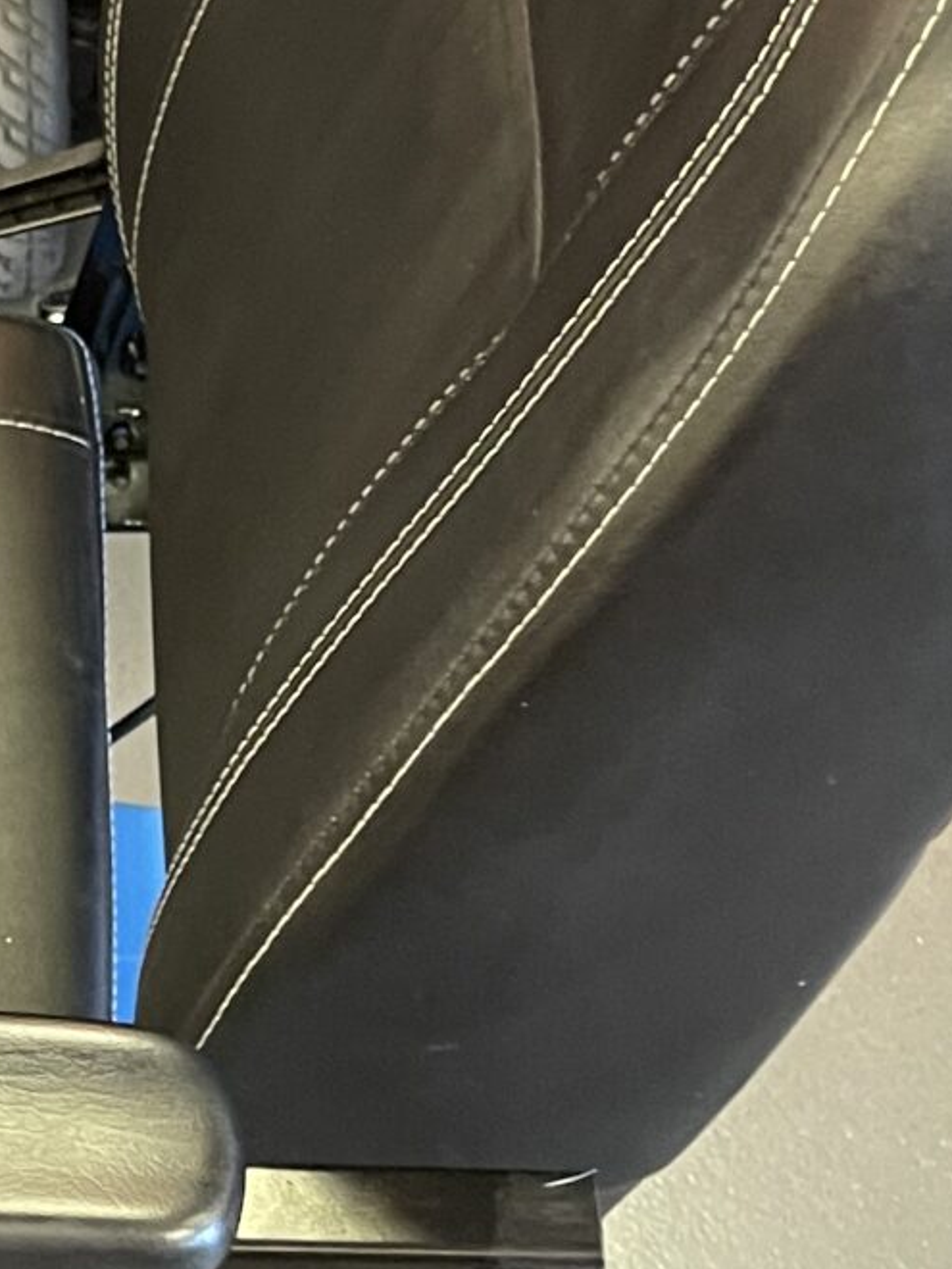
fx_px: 3557
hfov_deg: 14.5
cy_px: 394
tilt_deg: -46.5
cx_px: -329
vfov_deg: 20.1
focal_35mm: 97
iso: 400
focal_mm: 5.1
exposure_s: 1/40
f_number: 1.6
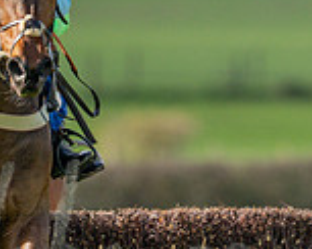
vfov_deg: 0.8
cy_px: 93
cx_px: 140
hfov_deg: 1.0
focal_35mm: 1993
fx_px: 18380
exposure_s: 1/1250
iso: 400
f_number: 4.5
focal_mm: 400
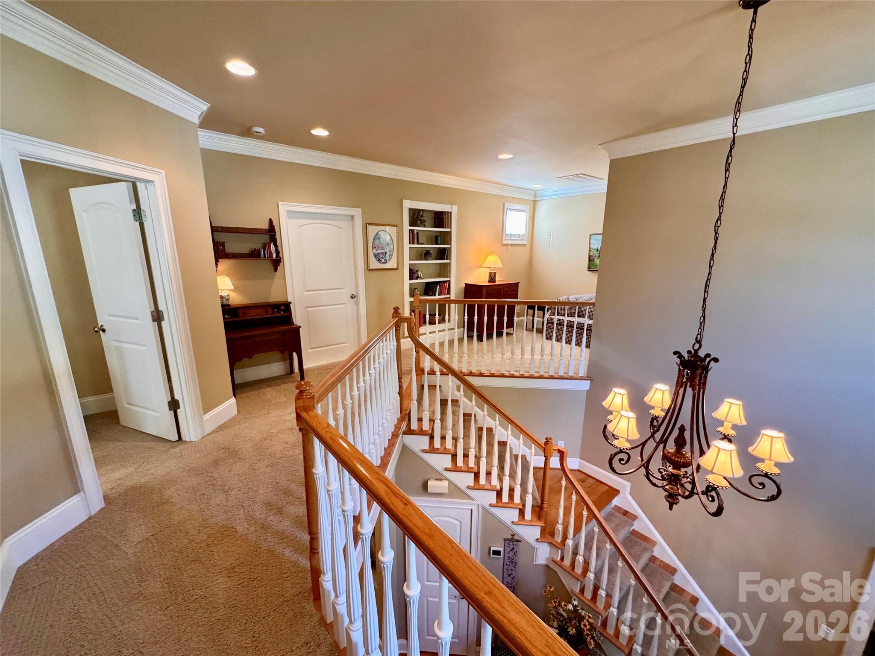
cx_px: 438
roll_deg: -0.8
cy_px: 328
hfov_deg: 102.1
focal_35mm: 14
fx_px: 354
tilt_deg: -11.7
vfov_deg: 85.7
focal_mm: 2.22
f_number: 2.2
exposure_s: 1/60
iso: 320
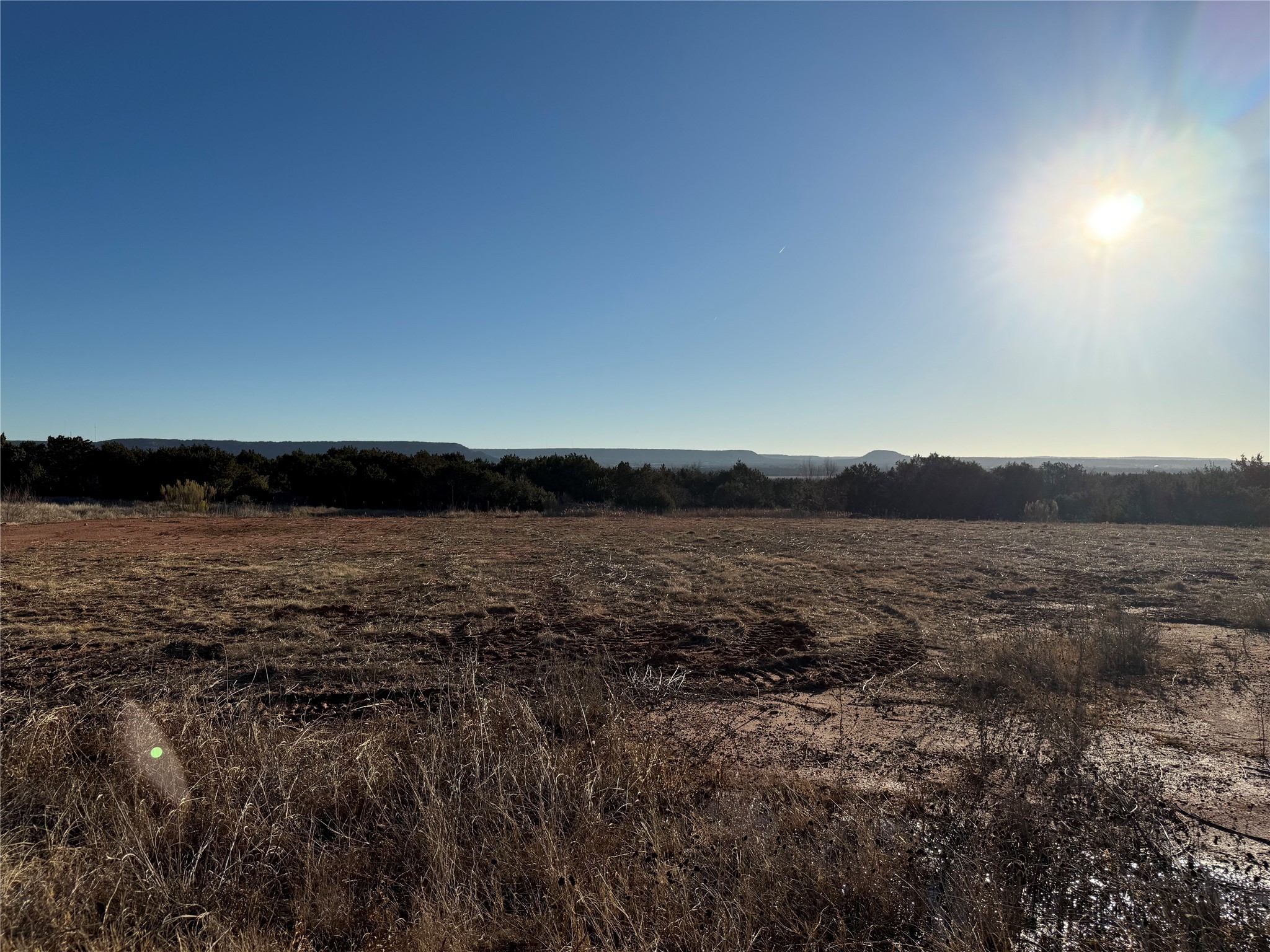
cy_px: 476
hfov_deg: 71.6
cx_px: 635
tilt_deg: -1.0
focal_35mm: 24
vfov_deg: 56.8
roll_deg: +0.1
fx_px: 881
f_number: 1.78
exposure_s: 1/10309
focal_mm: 6.76
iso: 80
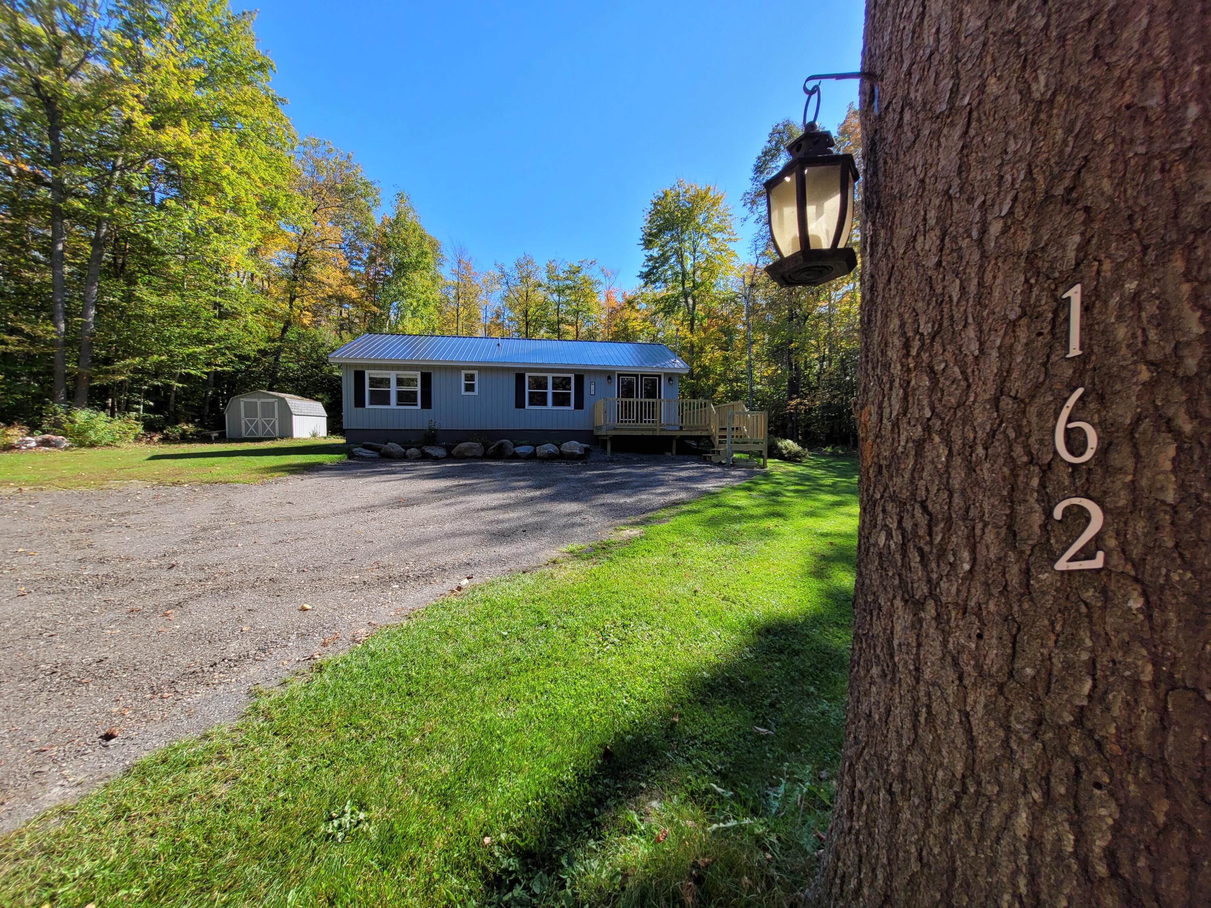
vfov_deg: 89.9
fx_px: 455
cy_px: 454
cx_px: 606
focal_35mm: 13
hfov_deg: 106.2
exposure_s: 1/659
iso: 40
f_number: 2.2
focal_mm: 1.74
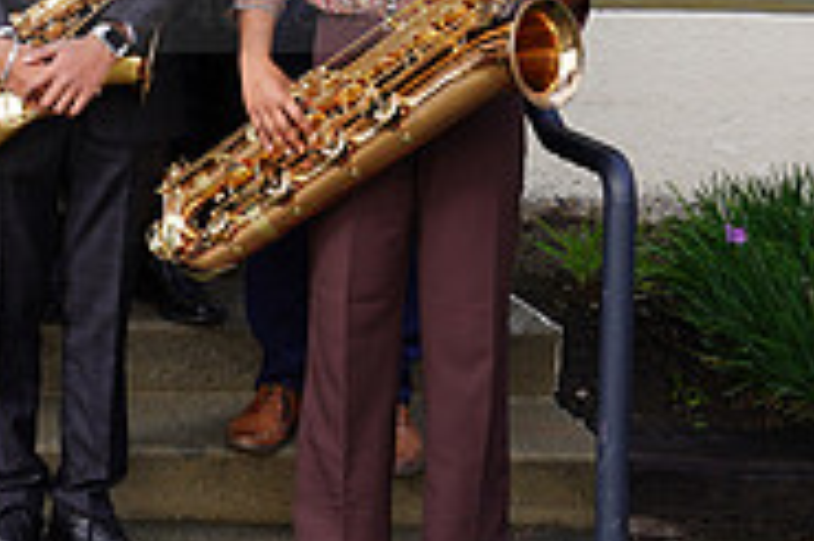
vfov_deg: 11.6
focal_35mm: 116
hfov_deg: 16.0
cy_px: -77
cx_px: -440
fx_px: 2621
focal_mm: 37
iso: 200
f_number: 6.3
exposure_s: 1/200
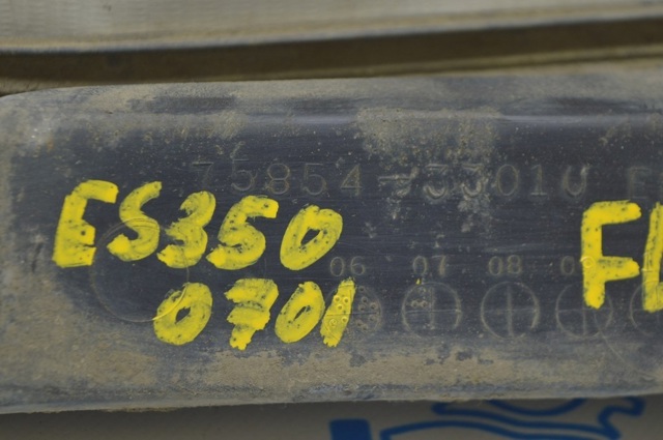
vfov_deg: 16.5
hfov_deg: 24.6
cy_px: 220
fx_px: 1517
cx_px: 332
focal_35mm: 82
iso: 400
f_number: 5.6
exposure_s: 1/20
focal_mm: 55
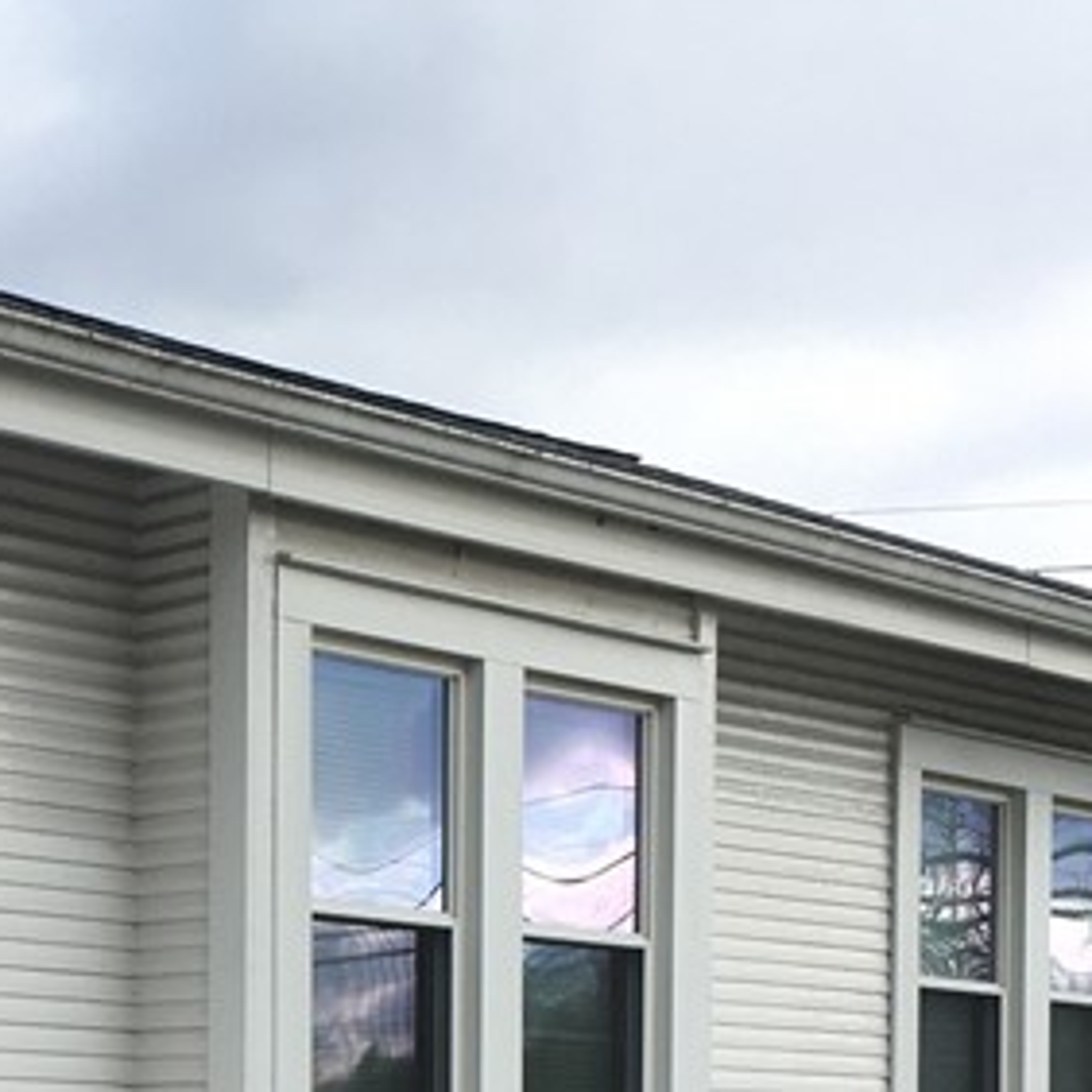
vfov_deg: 18.0
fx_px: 3319
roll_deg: -0.5
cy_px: 1197
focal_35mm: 93
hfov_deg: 17.7
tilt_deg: +0.8
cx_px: -271
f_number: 2.2
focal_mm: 4.15
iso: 25
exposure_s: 1/587
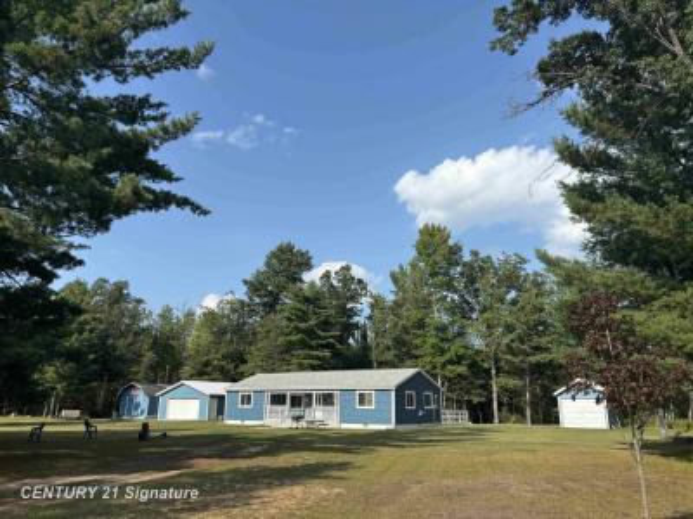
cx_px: 346
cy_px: 260
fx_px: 521
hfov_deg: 67.3
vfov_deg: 53.1
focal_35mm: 26
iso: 50
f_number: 1.6
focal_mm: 5.96
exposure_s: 1/2710
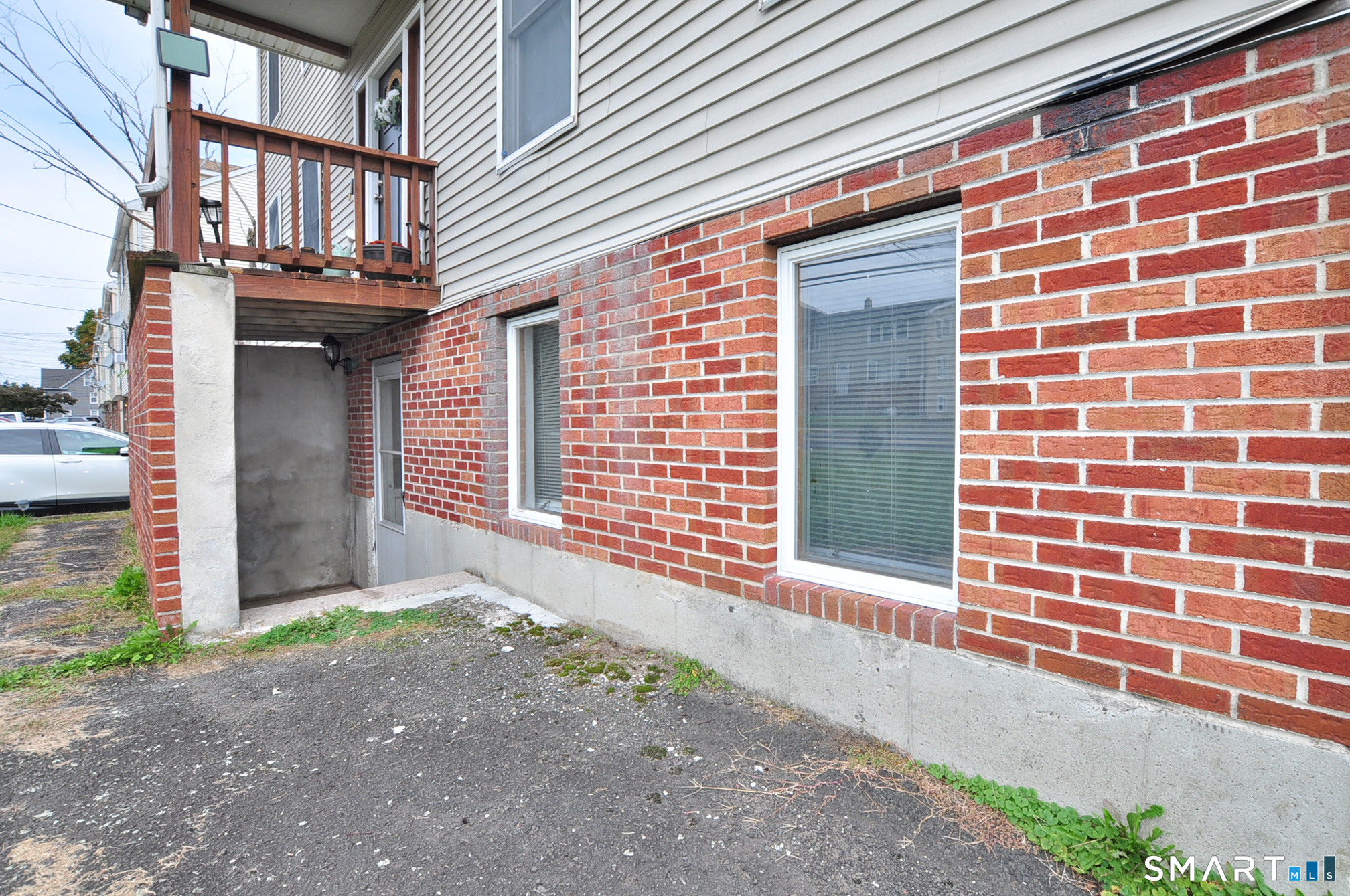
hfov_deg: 100.5
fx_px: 562
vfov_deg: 77.2
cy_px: 448
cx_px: 675
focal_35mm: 15
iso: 200
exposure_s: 1/160
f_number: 7.1
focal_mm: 10
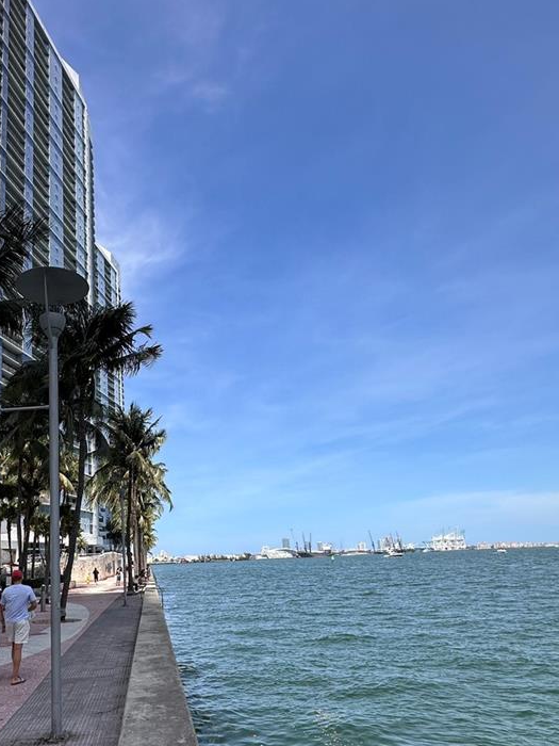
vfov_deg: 70.9
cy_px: 448
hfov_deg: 54.3
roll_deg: +1.8
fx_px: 517
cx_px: 144
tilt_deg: +12.5
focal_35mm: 24
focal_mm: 2.22
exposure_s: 1/1825
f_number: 2.2
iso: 40
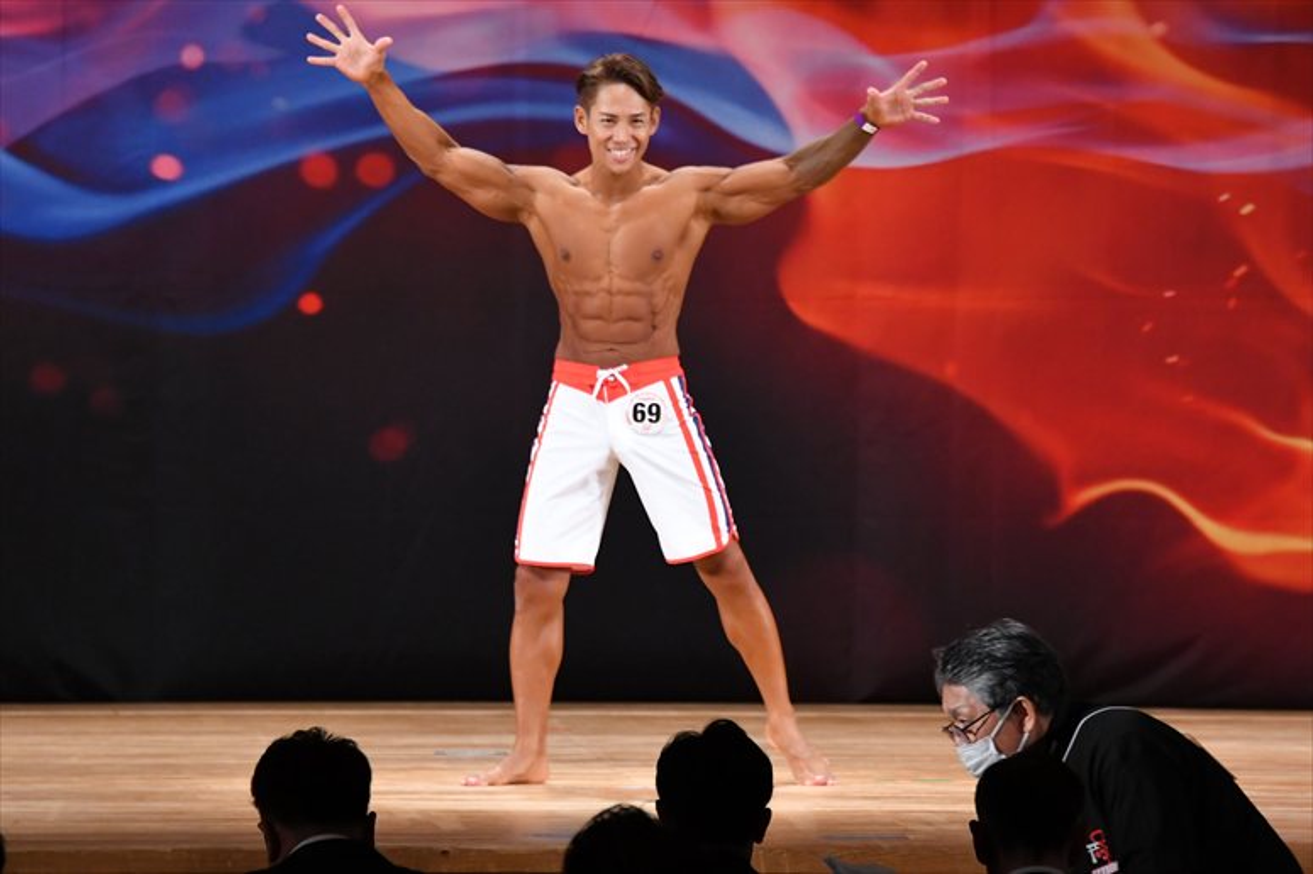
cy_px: 437
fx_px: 8749
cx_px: 656
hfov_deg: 8.6
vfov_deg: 5.7
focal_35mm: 240
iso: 3200
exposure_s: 1/400
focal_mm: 160
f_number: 5.6
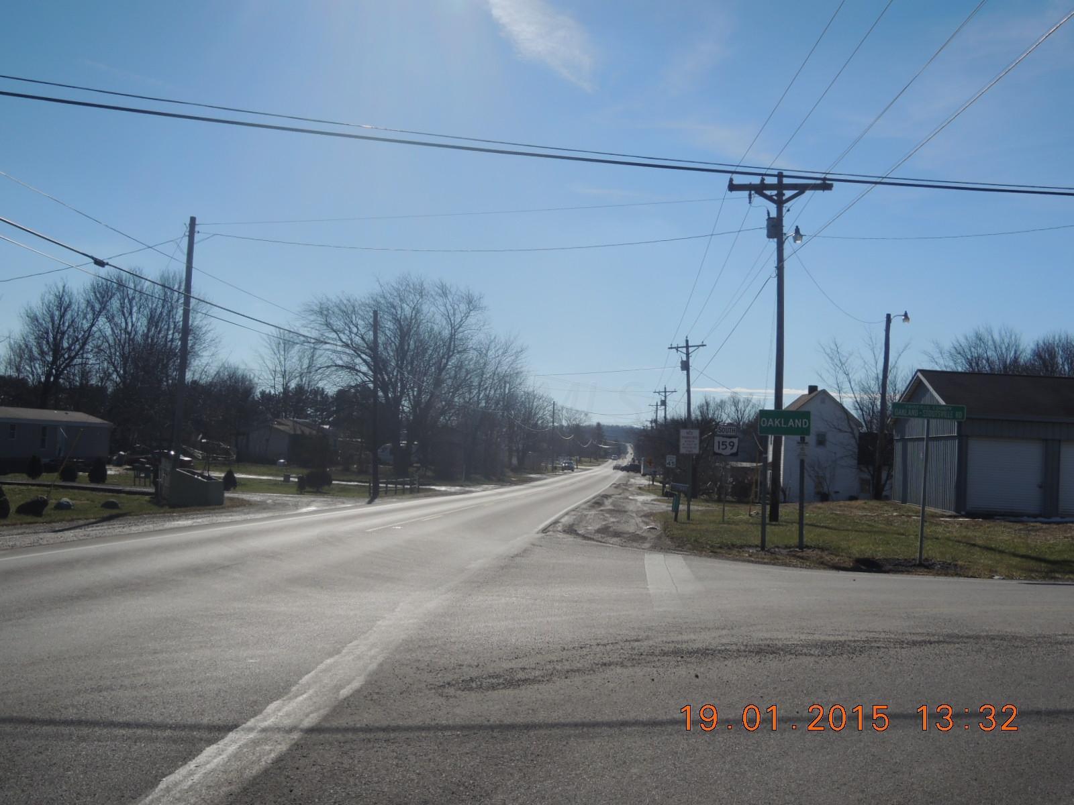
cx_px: 537
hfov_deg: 46.8
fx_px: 1241
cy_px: 402
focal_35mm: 40
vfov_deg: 36.0
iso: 100
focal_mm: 7.2
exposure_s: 1/1600
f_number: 4.6
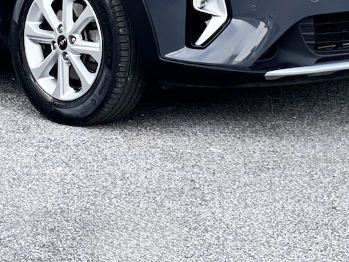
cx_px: 57
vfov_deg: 6.6
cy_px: -107
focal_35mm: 222
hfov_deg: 8.9
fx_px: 2238
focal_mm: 7.5
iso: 32
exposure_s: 1/121
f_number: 2.2
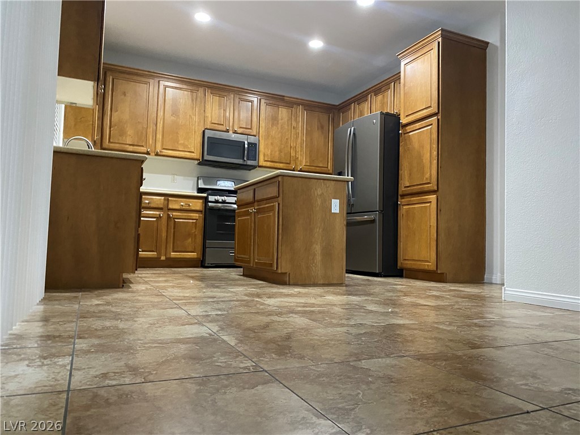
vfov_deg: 53.1
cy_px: 218
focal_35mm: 26
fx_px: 436
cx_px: 290
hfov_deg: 67.3
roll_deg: -1.4
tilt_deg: +3.2
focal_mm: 4.25
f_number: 1.8
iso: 500
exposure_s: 1/30
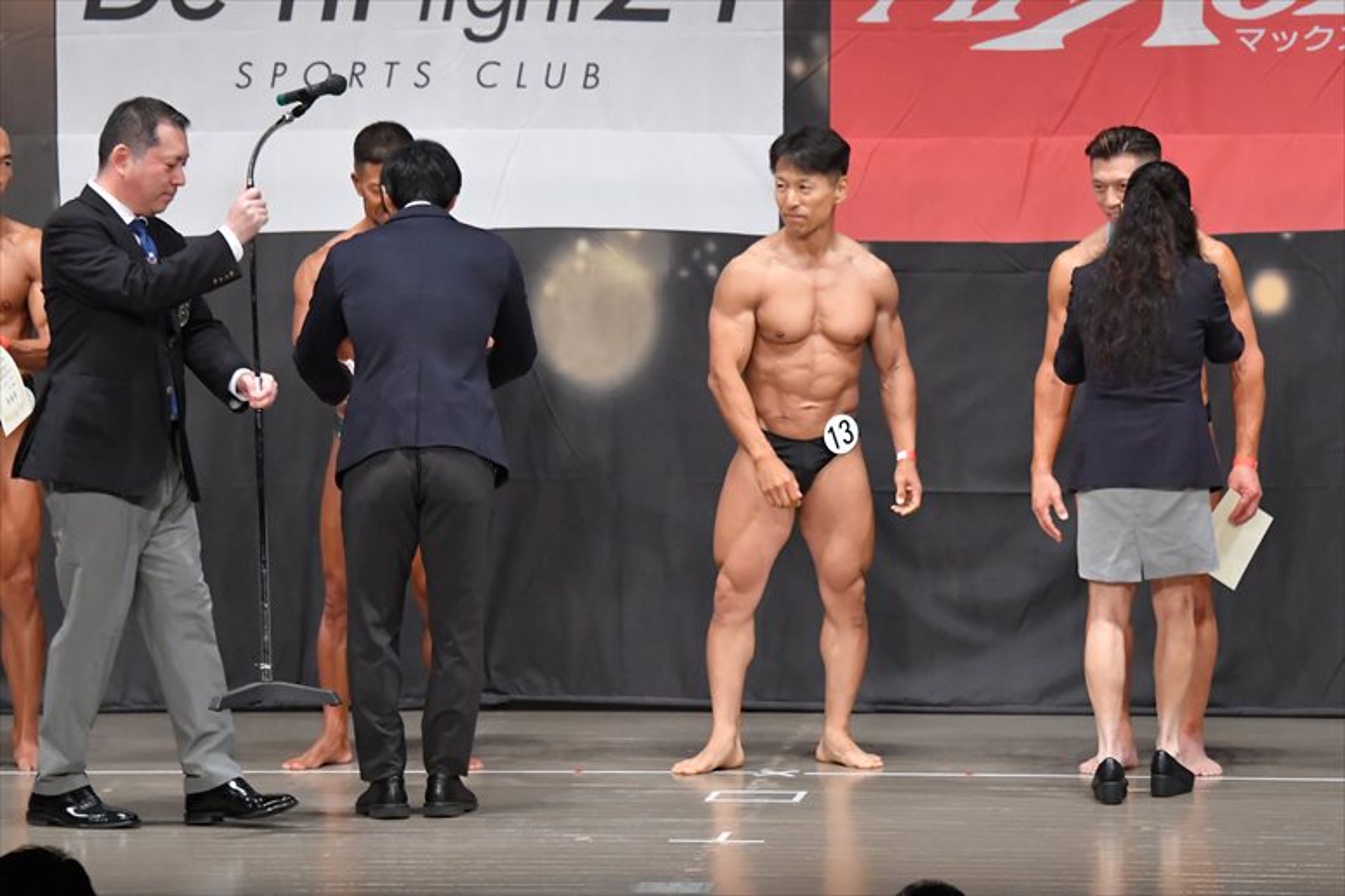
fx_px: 6983
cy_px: 448
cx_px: 672
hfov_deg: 11.0
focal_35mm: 187
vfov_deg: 7.3
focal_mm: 125
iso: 6400
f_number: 5.6
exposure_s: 1/400
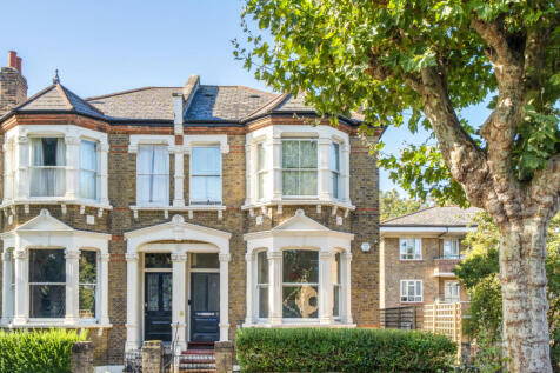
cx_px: 280
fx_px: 560
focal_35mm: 36
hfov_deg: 53.1
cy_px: 186
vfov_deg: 36.8
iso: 400
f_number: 8
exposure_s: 1/400
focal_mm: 24
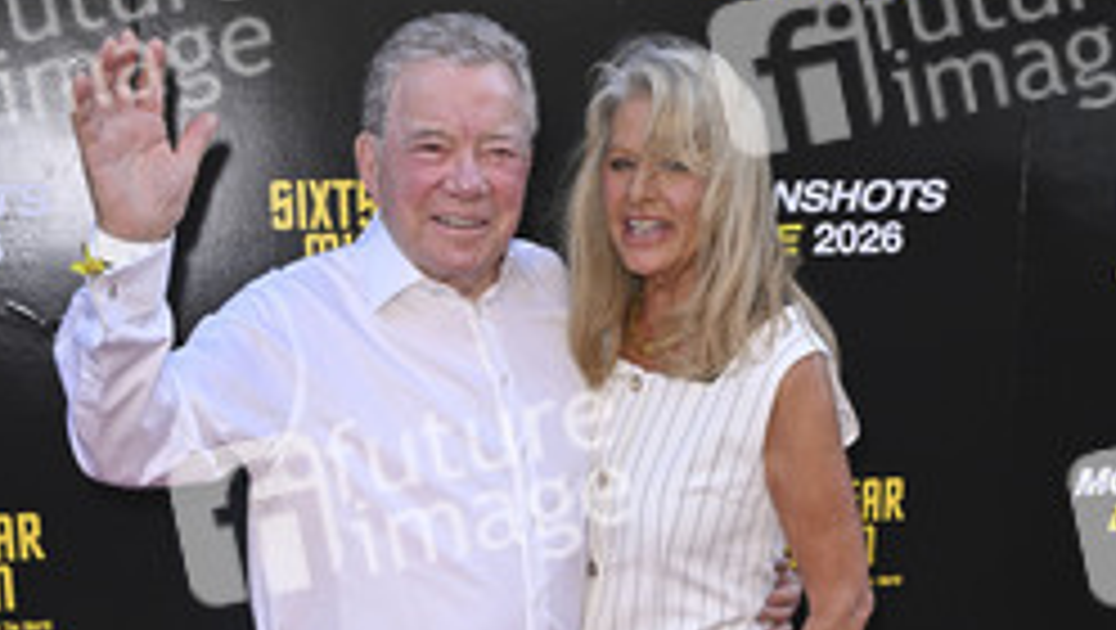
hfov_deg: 35.4
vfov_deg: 19.4
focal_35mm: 59
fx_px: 1747
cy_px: 724
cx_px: 531
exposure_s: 1/250
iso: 1000
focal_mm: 35
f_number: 6.3
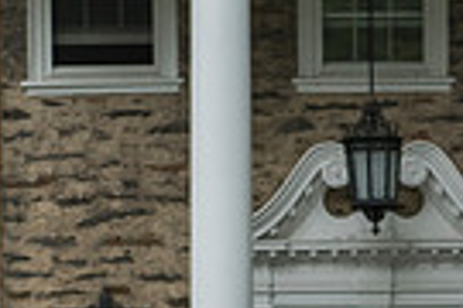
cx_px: 365
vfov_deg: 4.5
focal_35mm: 306
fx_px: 3935
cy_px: 490
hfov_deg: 6.7
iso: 800
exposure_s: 1/640
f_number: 4
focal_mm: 70
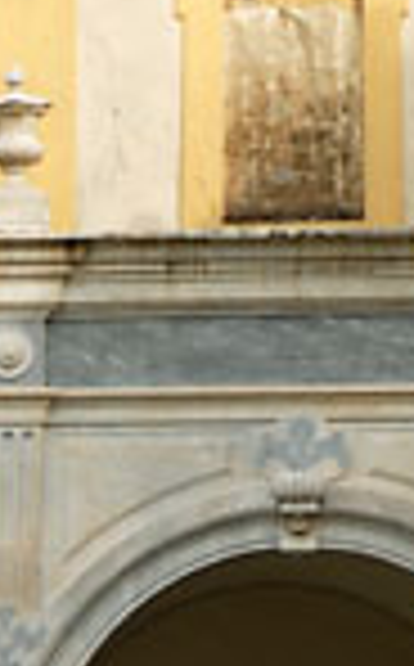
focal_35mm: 450
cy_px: -441
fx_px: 8155
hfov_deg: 2.9
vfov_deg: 4.6
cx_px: 731
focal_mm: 70
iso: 100
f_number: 5
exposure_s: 1/320
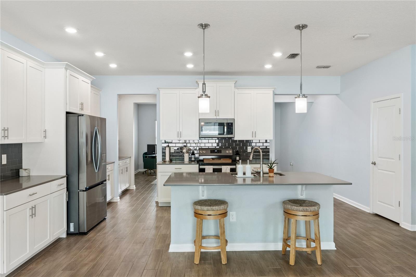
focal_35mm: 25
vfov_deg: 51.3
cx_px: 208
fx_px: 289
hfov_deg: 71.5
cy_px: 138
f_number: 10
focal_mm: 16.9
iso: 800
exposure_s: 1/30
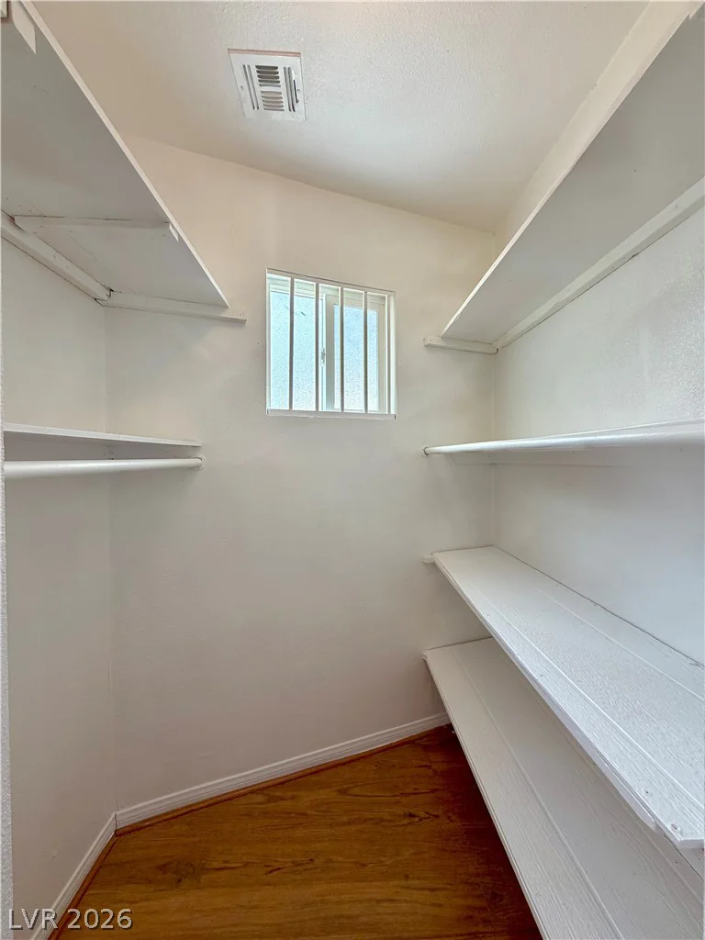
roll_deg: +1.1
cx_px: 352
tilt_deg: -1.8
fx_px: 380
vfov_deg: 102.1
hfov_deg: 85.7
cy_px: 470
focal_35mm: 14
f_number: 2.2
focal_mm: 2.22
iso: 125
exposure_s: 1/120
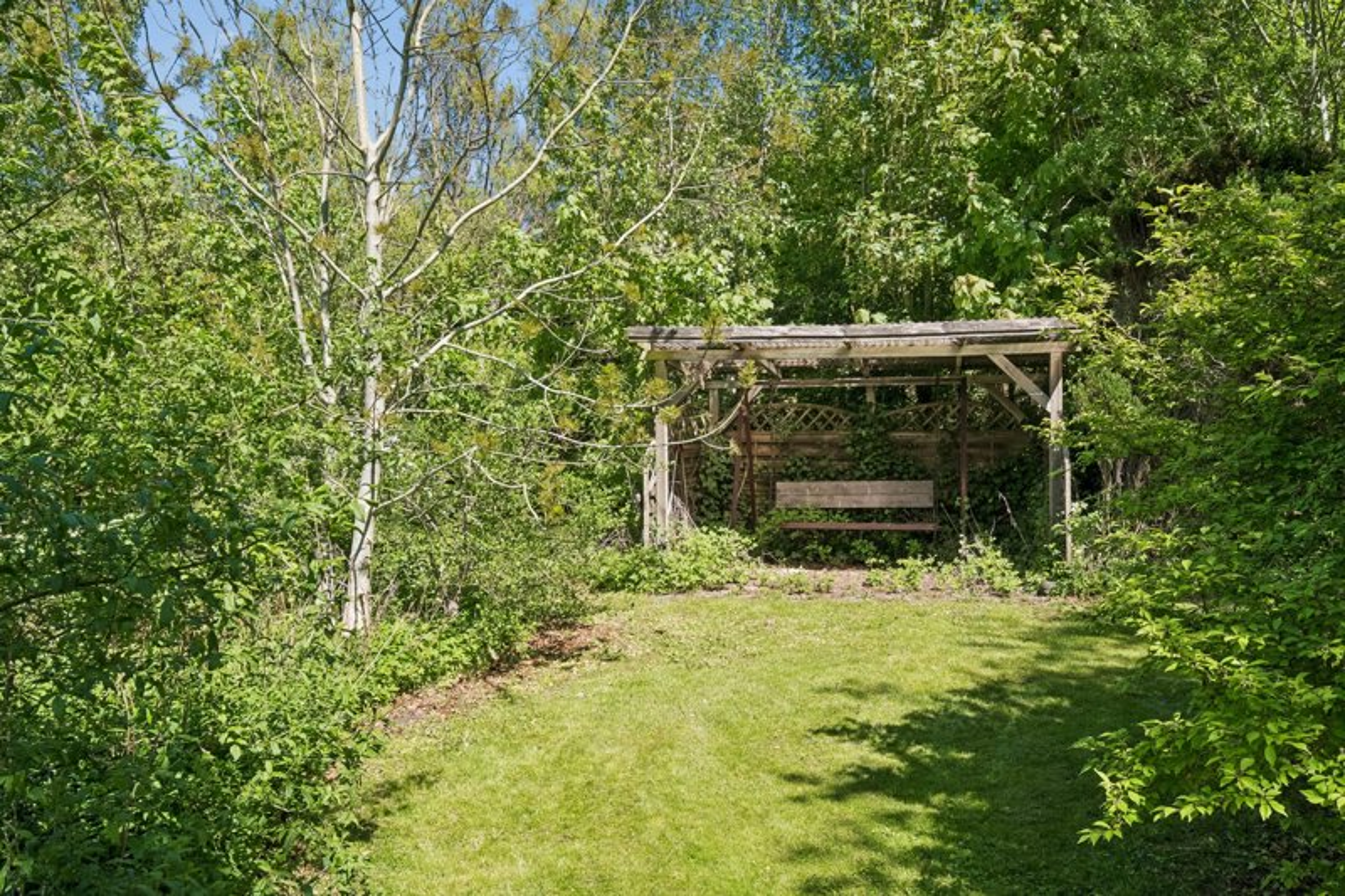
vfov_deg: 47.9
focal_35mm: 27
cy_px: 448
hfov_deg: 67.4
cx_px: 672
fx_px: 1008
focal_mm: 18.2
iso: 500
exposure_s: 1/400
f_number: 8
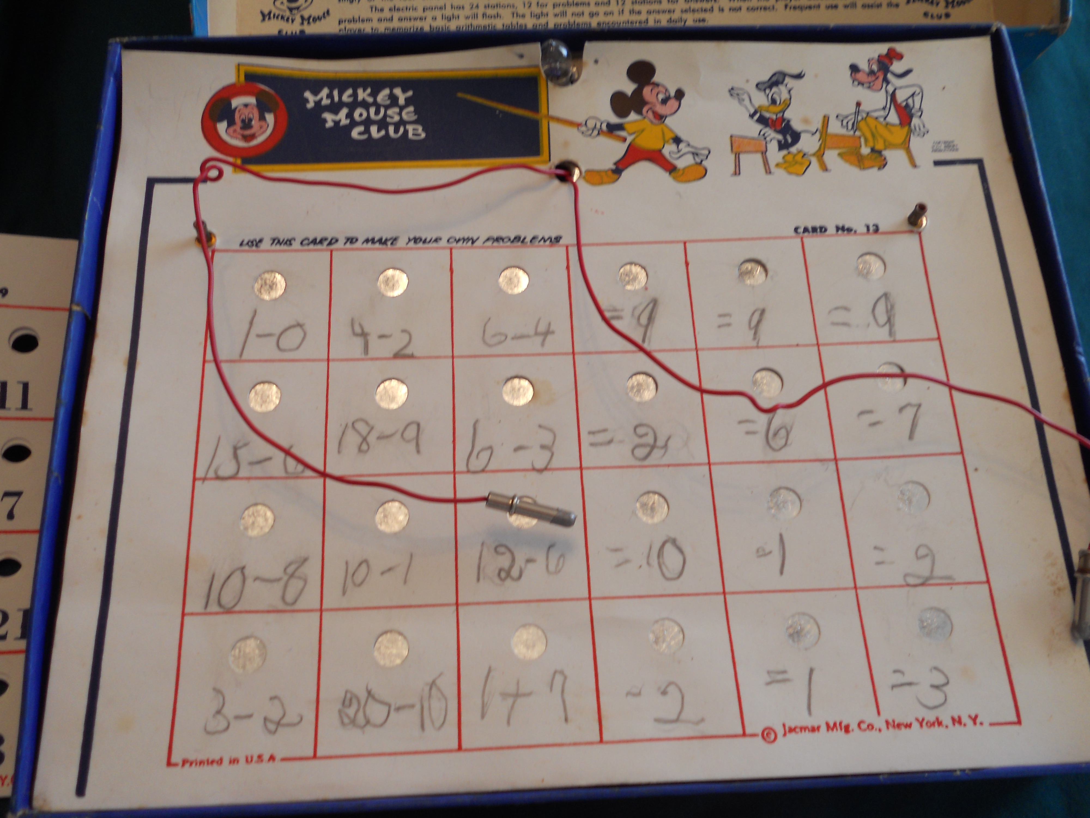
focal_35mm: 32
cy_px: 409
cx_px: 545
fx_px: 1008
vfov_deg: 44.2
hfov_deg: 56.8
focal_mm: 5.8
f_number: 3.5
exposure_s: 1/40
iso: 80
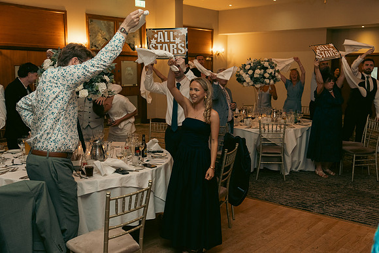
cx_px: 190
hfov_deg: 50.7
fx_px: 400
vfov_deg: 35.1
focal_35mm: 38
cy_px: 126
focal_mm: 38
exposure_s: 1/160
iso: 2500
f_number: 3.5
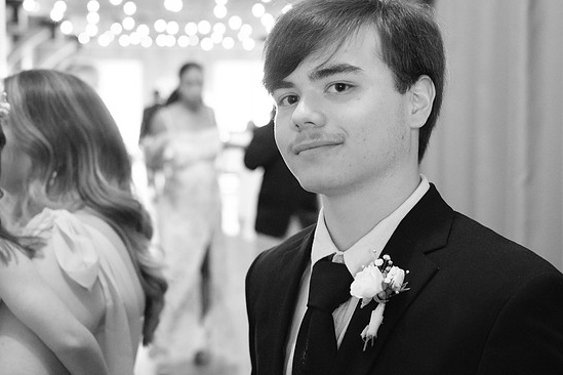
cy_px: 180
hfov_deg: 35.6
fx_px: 876
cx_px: 282
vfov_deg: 24.2
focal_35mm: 56
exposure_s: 1/125
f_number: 2.8
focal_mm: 35
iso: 10000
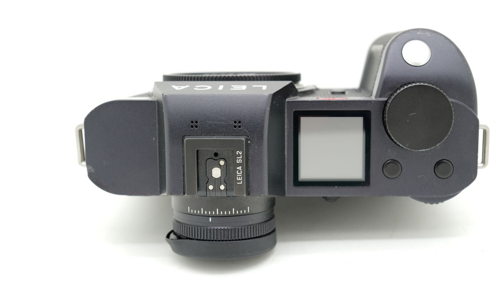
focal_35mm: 54
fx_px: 720
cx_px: 279
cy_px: 156
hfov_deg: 38.5
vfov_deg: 22.2
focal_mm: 43
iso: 800
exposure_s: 1/60
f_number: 8
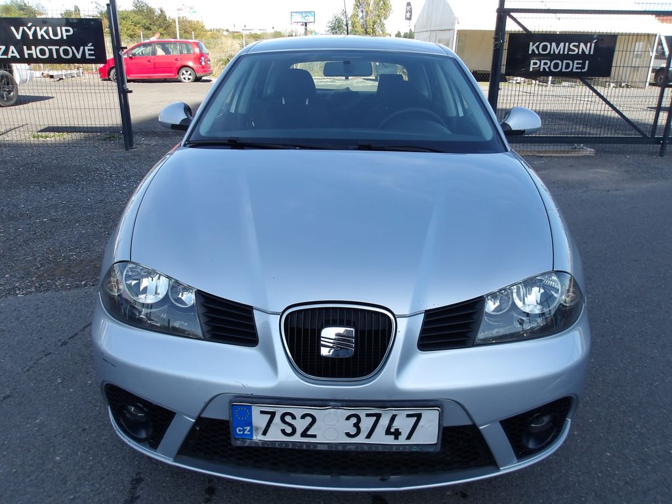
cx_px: 336
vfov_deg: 51.4
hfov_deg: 65.3
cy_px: 252
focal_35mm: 27
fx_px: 524
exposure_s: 1/564
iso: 100
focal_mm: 4.9
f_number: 3
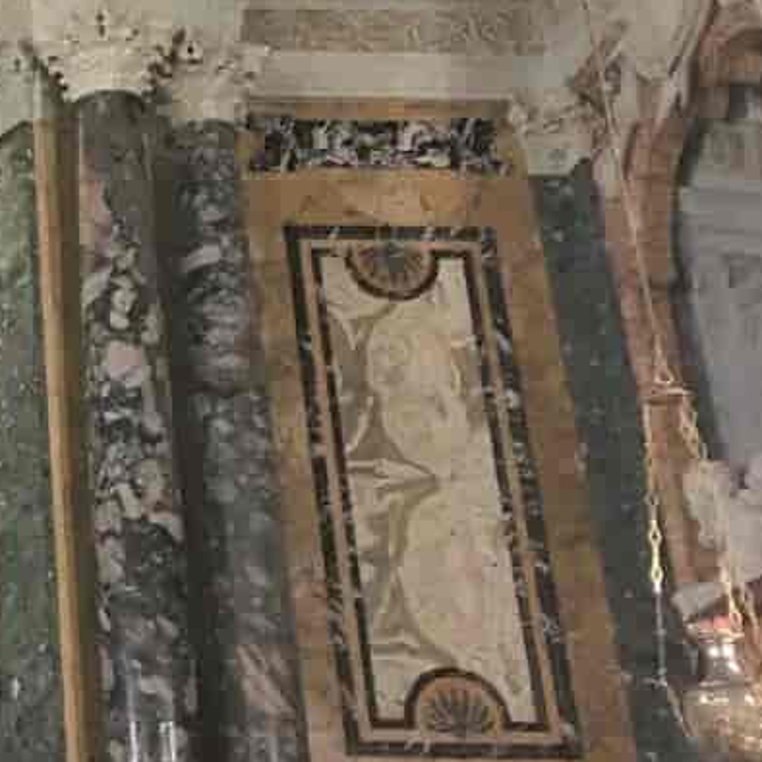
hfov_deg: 20.4
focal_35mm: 78
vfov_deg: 21.9
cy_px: 153
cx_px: -215
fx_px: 1943
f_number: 2.2
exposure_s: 1/17
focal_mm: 4.15
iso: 500
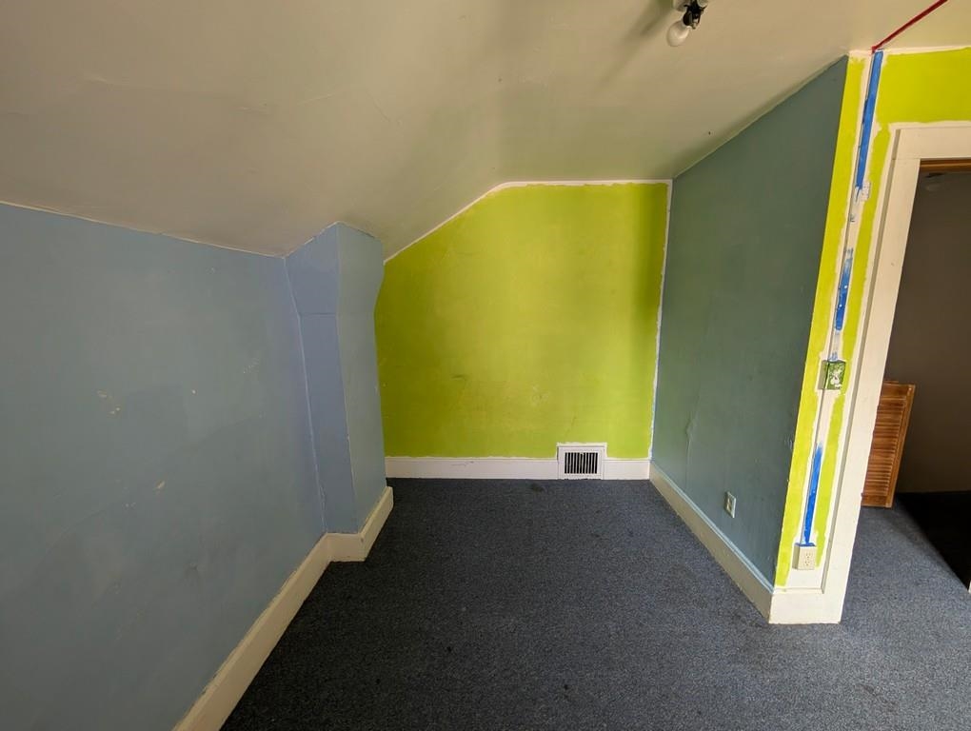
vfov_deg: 94.6
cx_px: 486
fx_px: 337
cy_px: 366
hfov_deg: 110.5
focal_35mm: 12
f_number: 1.7
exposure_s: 1/41.4
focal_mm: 2.02
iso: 51
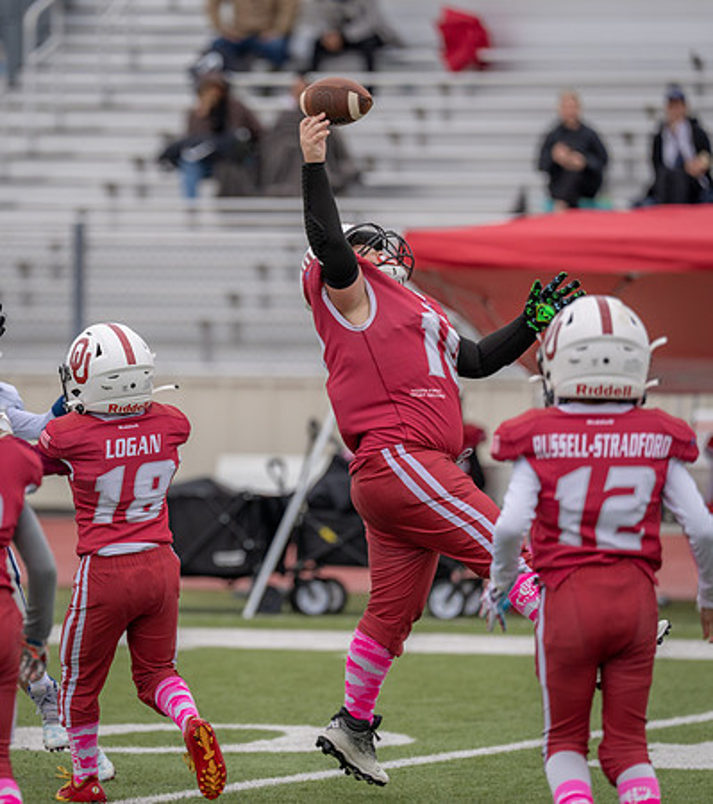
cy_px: 409
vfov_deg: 5.9
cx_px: 155
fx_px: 7840
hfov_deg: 5.2
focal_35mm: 316
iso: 200
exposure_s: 1/1250
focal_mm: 200
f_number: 2.8
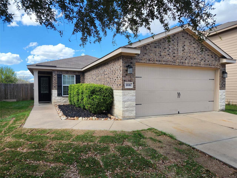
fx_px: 157
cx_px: 118
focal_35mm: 23
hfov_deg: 73.9
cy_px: 89
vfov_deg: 58.9
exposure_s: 1/976
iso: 20
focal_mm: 5.4
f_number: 1.8
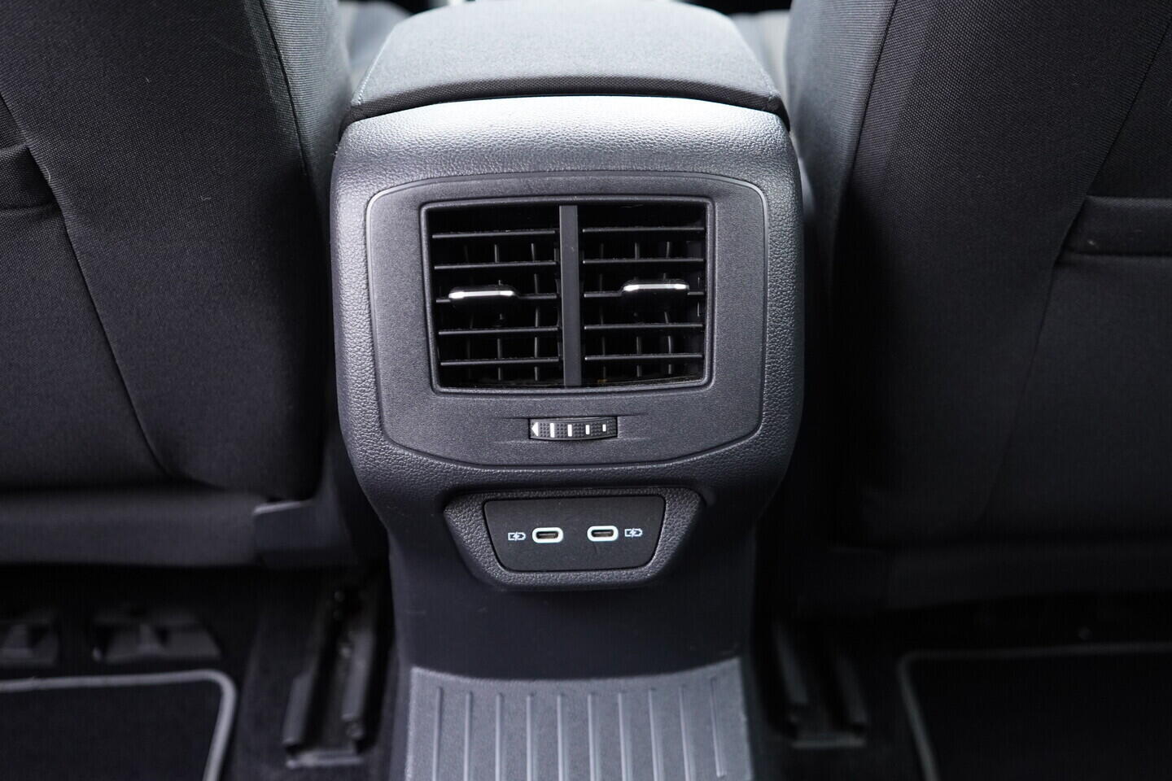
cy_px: 390
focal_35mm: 36
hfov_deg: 53.1
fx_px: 1172
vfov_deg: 36.9
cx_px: 586
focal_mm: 24
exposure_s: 1/40
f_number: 2.8
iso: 1250
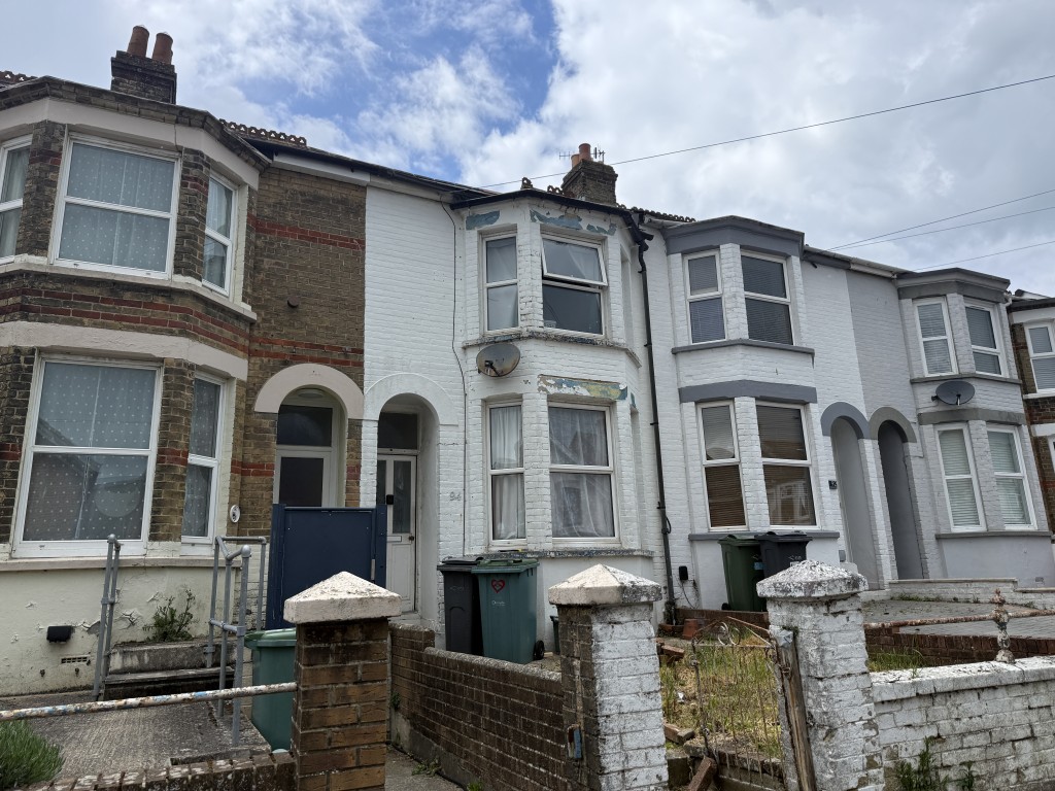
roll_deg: +1.7
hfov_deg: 71.6
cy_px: 396
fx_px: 731
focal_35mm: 24
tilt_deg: +13.3
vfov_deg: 56.8
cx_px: 528
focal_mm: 6.76
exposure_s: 1/3953
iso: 80
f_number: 1.78
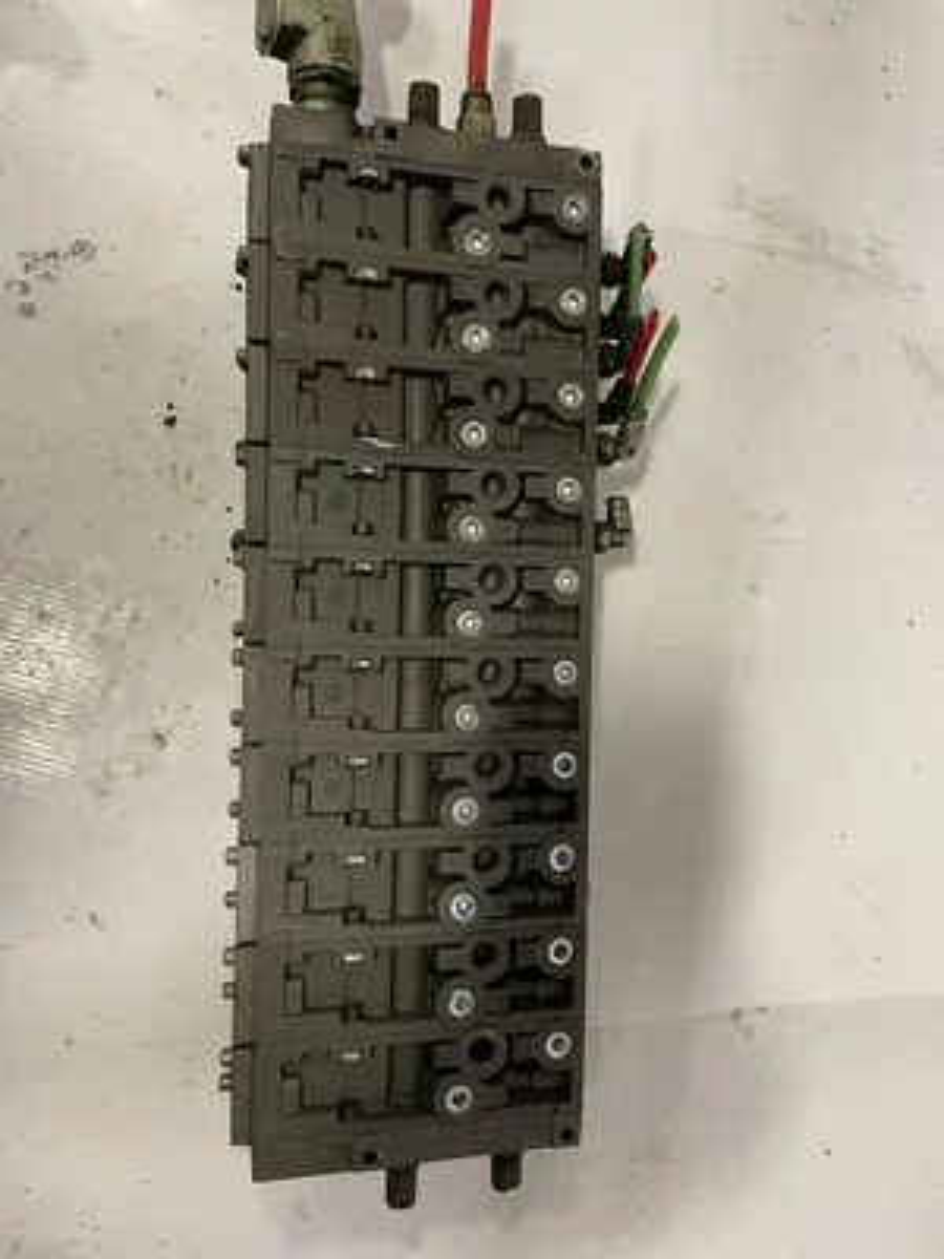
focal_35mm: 26
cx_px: 472
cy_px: 630
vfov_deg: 67.3
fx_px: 945
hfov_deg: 53.1
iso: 160
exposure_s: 1/60
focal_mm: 4.2
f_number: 1.6
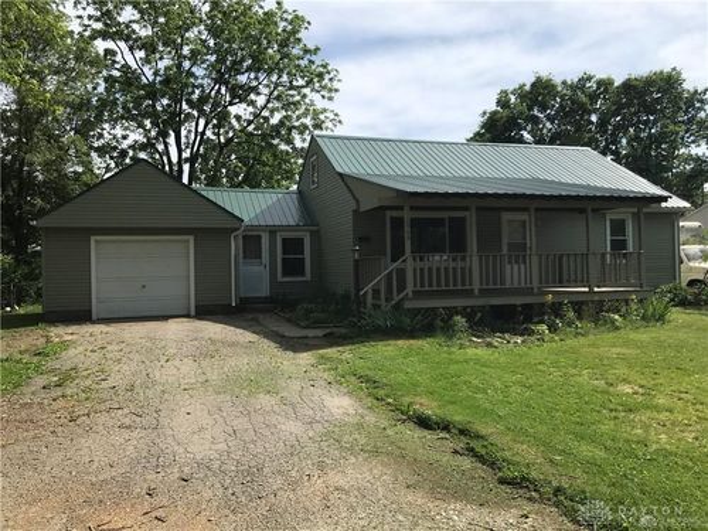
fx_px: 573
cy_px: 266
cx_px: 354
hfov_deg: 63.4
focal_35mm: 28
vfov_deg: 49.7
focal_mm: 3.99
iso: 20
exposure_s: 1/2227
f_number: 1.8
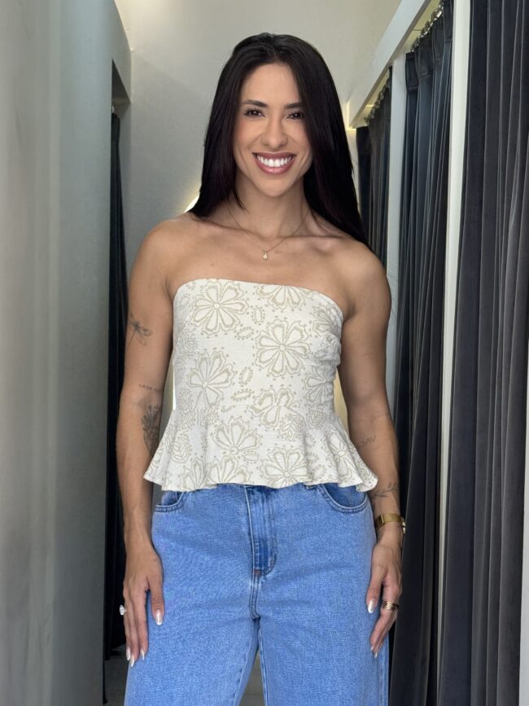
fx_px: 978
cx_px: 264
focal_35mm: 48
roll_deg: -0.6
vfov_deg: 39.7
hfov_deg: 30.3
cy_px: 353
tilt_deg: -3.1
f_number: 1.78
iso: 80
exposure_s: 1/120
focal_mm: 6.76
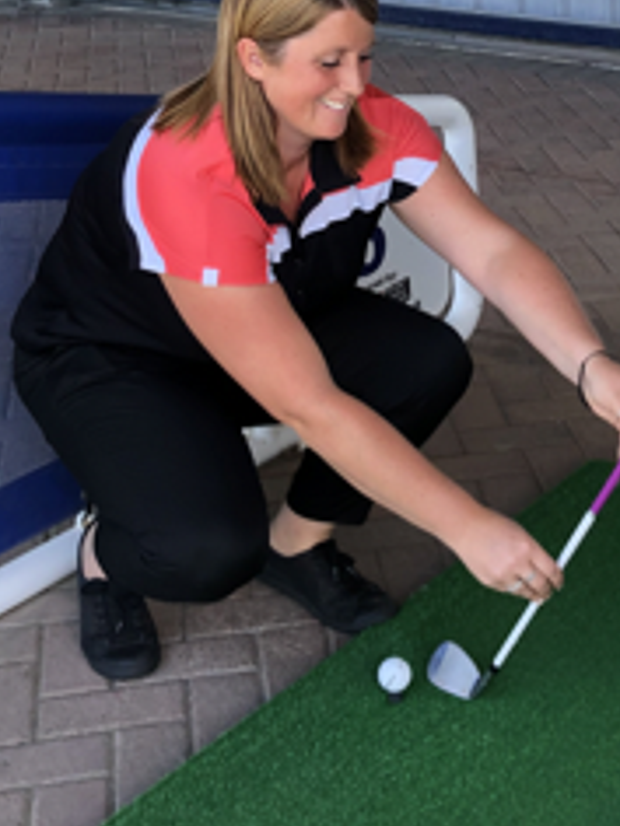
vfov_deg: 25.0
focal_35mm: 76
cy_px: 108
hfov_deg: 19.1
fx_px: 1815
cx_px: 522
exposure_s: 1/120
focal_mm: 4
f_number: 1.8
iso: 32
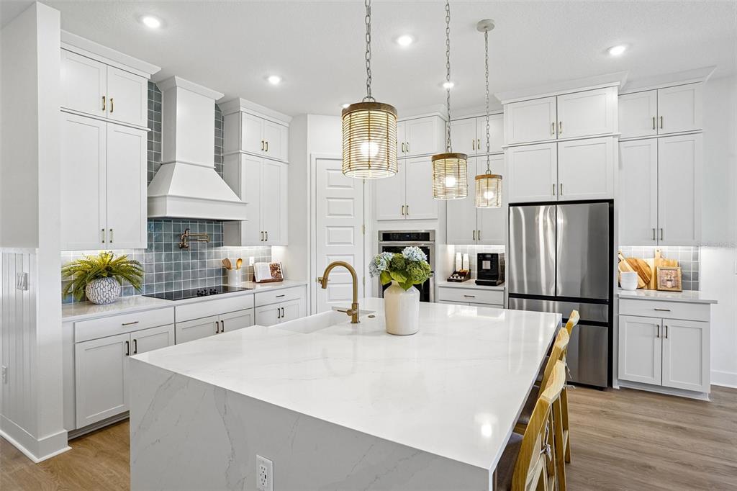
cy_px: 246
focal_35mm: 18
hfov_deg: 90.0
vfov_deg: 67.3
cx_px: 368
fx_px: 368
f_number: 9
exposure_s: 1/25
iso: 400
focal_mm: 18
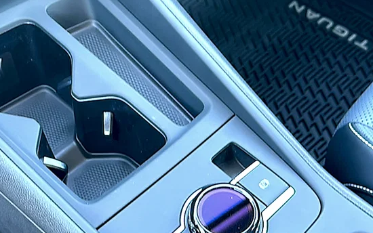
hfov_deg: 37.4
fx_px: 549
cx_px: 159
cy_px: 166
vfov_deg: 23.8
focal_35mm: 54
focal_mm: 6.86
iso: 100
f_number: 1.78
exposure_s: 1/40
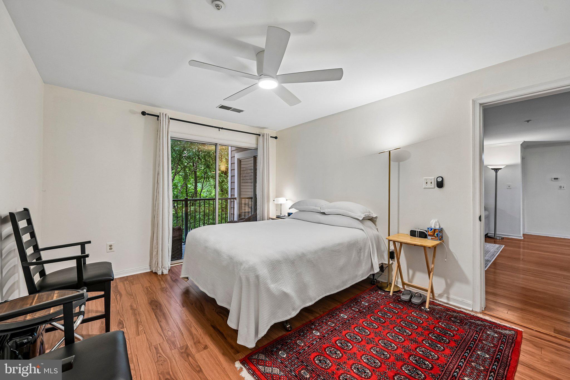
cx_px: 285
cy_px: 190
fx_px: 222
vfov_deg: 81.2
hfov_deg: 104.3
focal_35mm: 14
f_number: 8
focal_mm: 14
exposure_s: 1/15
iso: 125
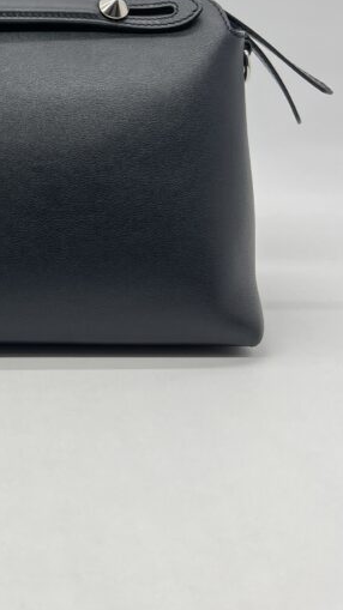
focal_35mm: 57
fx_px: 922
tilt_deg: -9.3
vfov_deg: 35.7
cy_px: 141
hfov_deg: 20.1
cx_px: -40
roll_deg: +0.5
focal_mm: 5.7
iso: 32
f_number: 1.5
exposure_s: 1/105
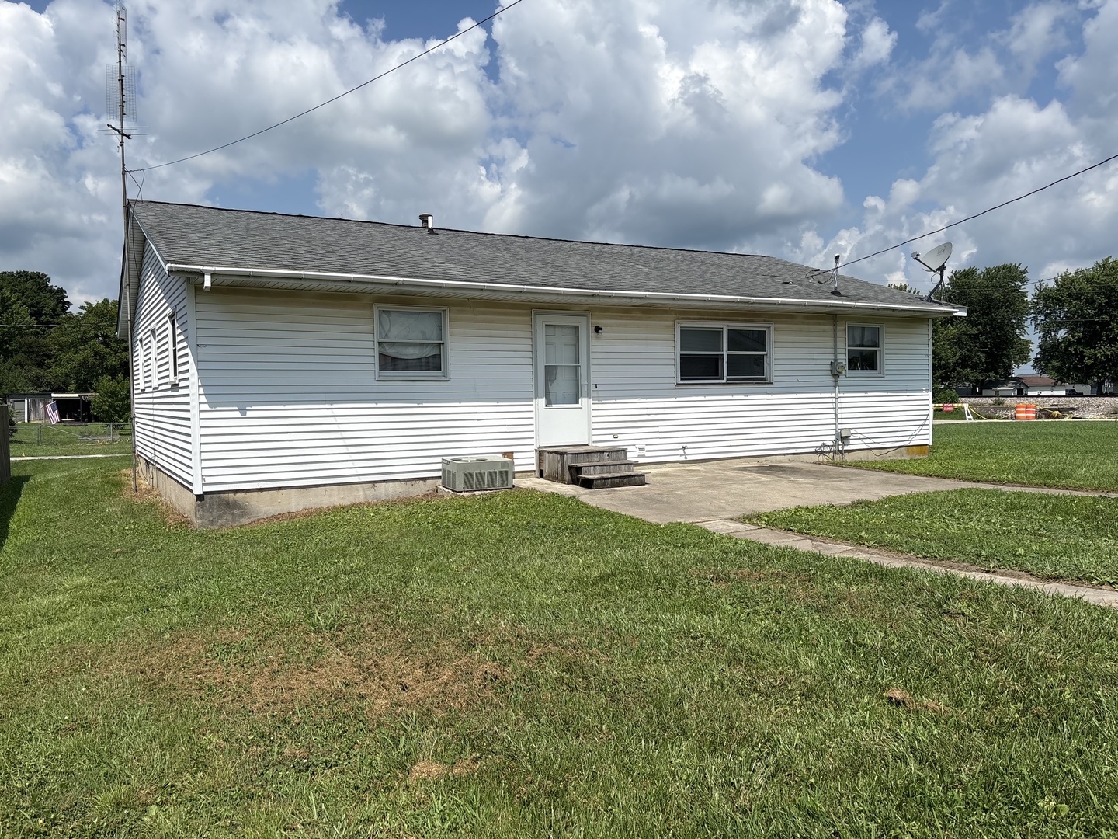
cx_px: 559
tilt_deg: -0.9
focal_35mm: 26
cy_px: 420
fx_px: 840
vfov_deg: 53.1
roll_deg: +0.9
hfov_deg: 67.3
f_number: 1.6
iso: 50
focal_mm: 5.96
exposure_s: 1/6329
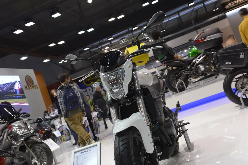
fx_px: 289
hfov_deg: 46.4
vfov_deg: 31.8
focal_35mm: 42
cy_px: 82
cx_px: 124
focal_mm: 42
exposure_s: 1/200
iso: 1000
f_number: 6.3
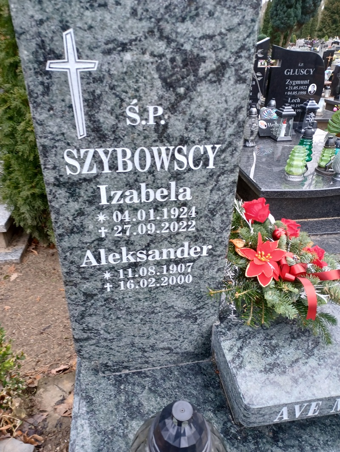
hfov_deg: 54.9
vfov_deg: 69.4
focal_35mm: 25
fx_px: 327
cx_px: 170
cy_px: 226
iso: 125
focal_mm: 4.6
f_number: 1.8
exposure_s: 1/50
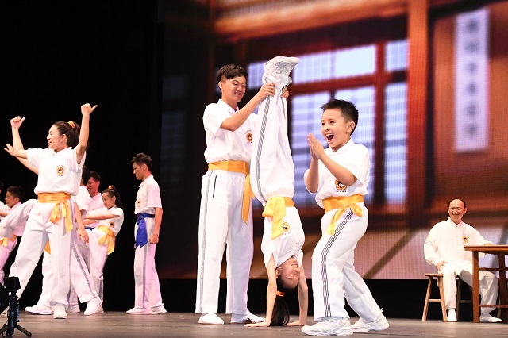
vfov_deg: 18.2
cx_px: 254
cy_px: 169
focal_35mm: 75
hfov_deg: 27.0
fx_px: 1058
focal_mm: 50
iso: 5000
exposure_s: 1/250
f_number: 7.1
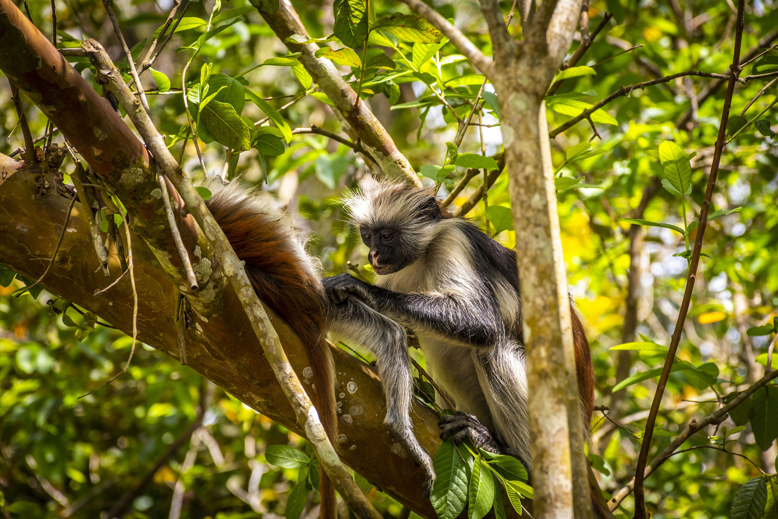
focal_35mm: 210
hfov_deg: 9.8
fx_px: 4538
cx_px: 389
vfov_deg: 6.5
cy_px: 260
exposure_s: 1/200
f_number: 8
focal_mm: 140
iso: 320
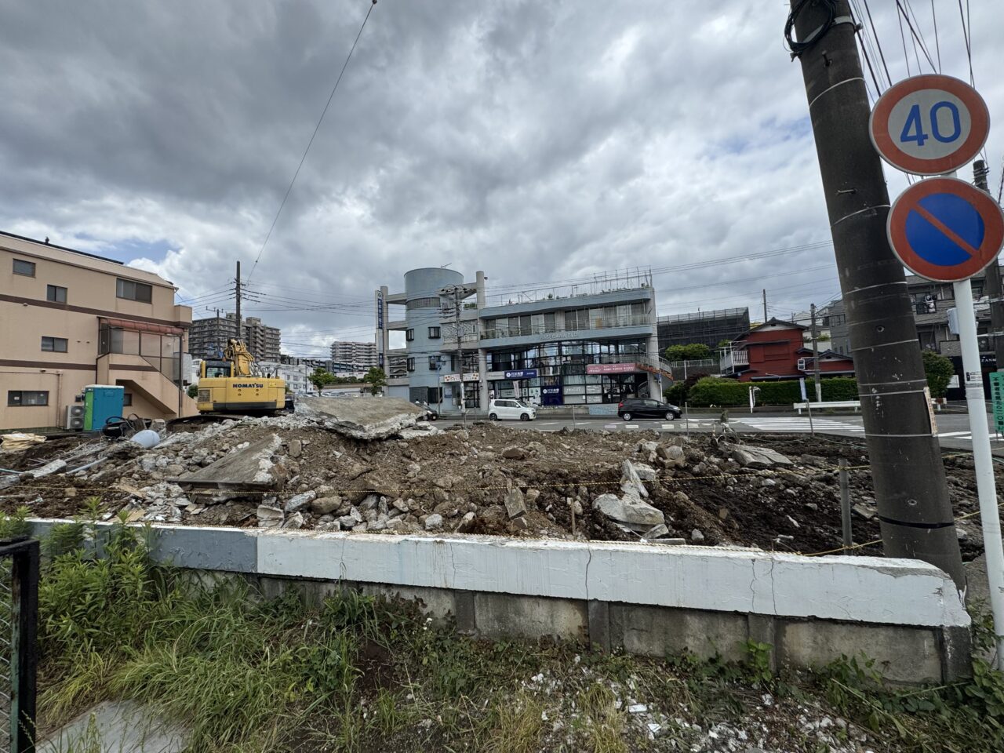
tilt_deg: +5.6
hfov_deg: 102.1
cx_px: 502
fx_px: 406
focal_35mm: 14
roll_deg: +3.1
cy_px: 376
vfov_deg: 85.7
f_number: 2.2
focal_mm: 2.22
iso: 50
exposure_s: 1/2028
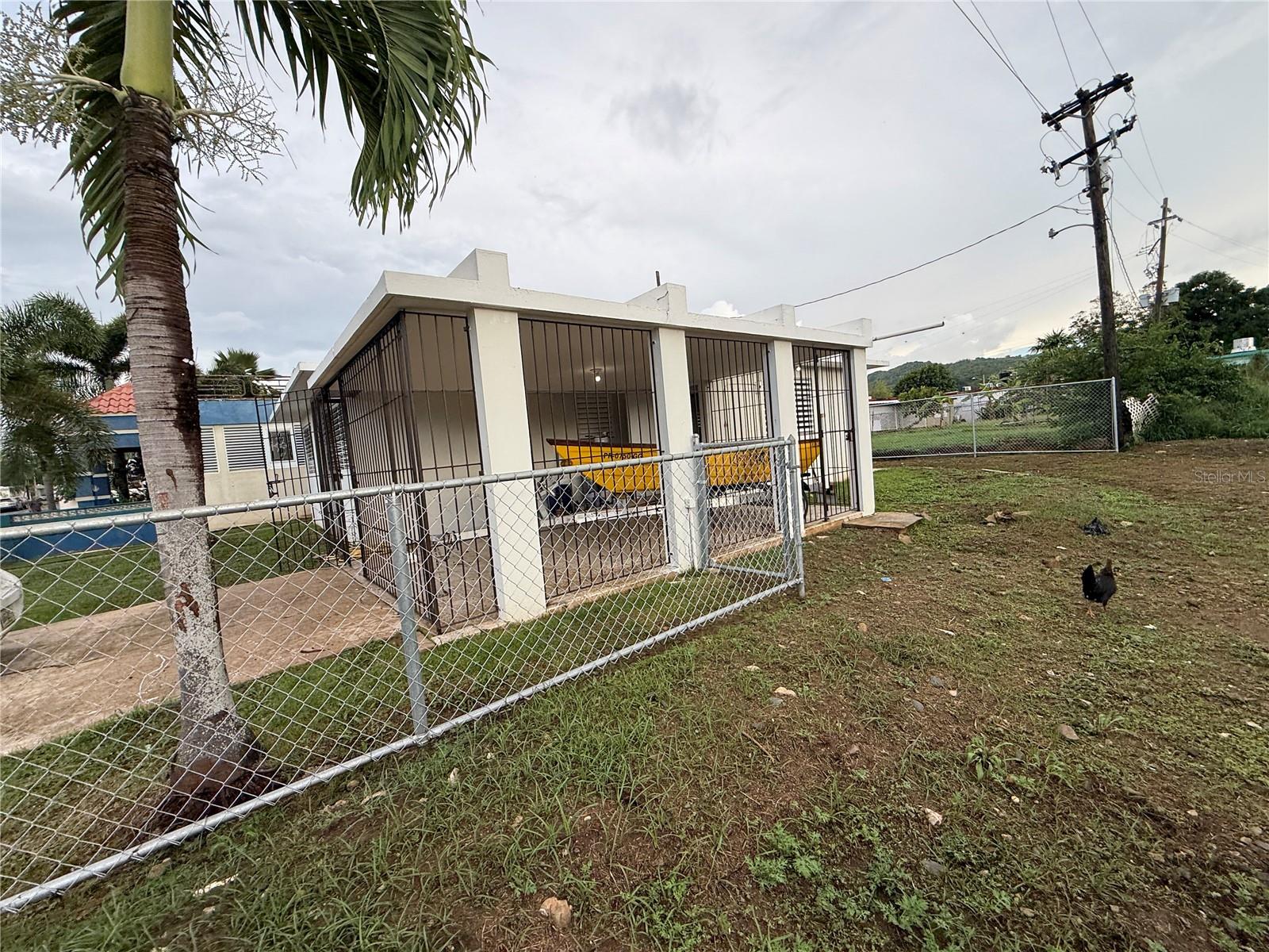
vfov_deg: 85.7
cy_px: 476
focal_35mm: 14
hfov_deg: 102.1
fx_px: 513
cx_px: 634
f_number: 2.2
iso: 50
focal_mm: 2.22
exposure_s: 1/316
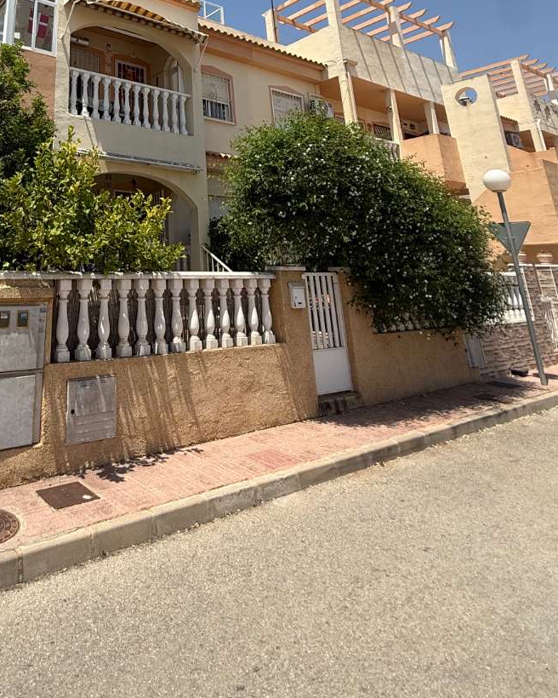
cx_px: 114
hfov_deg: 53.1
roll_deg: -0.6
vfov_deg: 60.7
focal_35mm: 25
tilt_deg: +16.1
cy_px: 110
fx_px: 516
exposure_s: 1/2092
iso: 50
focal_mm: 2.22
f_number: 2.2
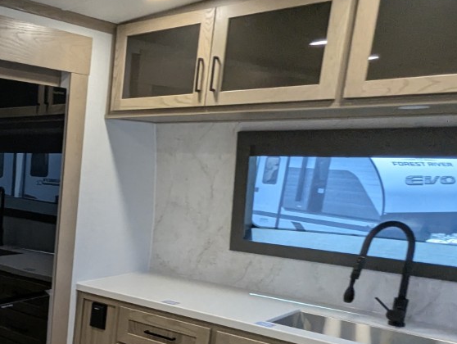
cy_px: 274
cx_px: -84
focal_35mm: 40
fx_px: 529
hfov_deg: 36.6
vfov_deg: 34.9
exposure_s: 1/125
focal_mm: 2.35
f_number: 2.2
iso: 216
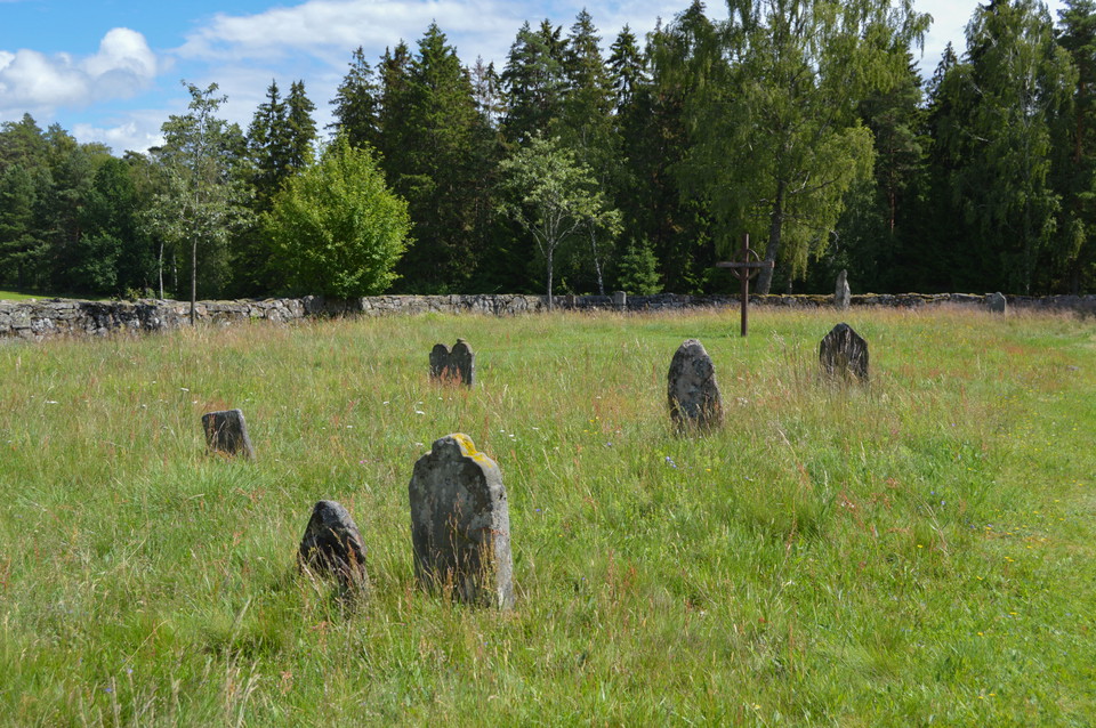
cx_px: 548
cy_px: 364
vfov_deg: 34.1
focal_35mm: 39
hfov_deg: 49.6
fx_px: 1186
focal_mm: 26
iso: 100
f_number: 7.1
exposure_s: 1/250
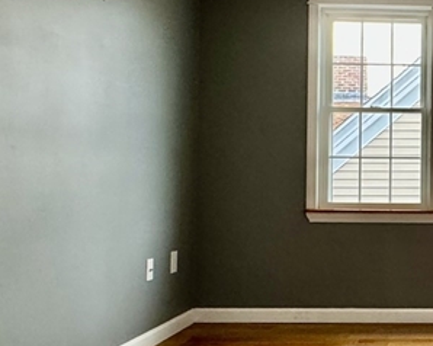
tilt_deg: -0.3
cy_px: 176
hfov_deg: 34.7
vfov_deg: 32.1
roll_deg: -1.1
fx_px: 602
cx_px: 464
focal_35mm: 47
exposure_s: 1/120
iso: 320
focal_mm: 2.22
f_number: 2.2
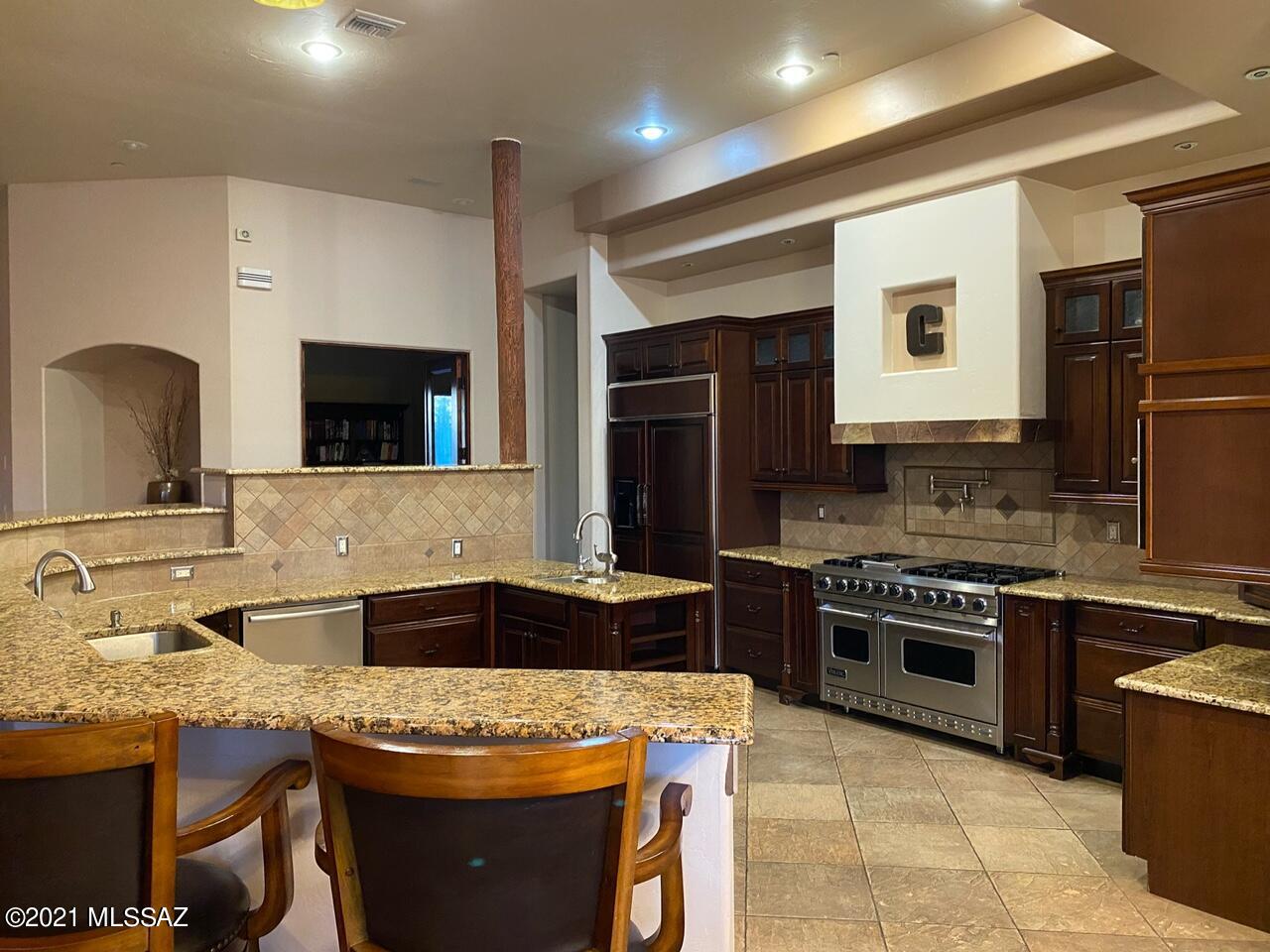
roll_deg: +0.7
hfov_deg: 67.3
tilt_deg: -1.9
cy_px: 476
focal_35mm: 26
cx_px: 635
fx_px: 954
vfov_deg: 53.1
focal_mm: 4.25
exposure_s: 1/40
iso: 500
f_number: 1.8
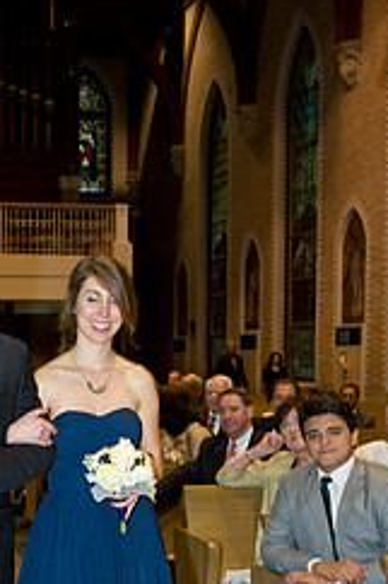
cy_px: 454
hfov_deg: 20.0
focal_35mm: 67
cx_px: 52
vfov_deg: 29.5
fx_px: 1085
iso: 1250
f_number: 4.5
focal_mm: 36
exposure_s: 1/60
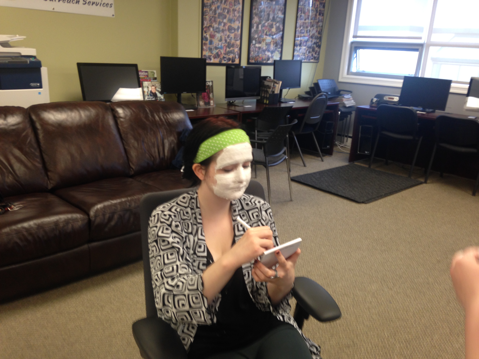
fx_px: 457
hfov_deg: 55.4
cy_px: 180
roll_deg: -2.3
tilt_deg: -17.7
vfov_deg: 42.9
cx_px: 240
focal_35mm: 33
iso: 64
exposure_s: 1/20
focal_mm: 4.12
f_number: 2.4
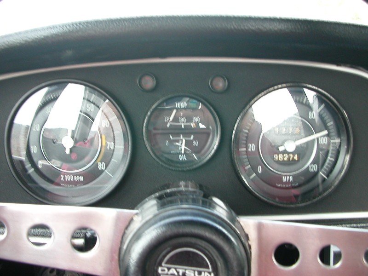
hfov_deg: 50.1
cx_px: 184
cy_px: 138
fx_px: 393
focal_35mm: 37
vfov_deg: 38.7
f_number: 2.7
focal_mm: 5.6
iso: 100
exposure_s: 1/55.4
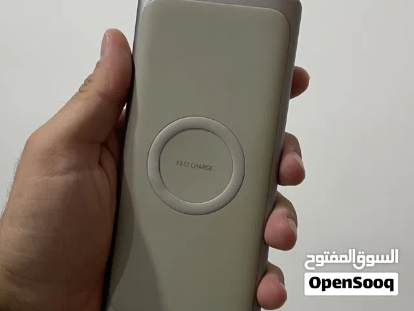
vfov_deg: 53.1
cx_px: 207
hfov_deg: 67.3
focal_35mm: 26
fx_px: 311
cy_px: 156
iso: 64
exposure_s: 1/50
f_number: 1.6
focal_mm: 4.2
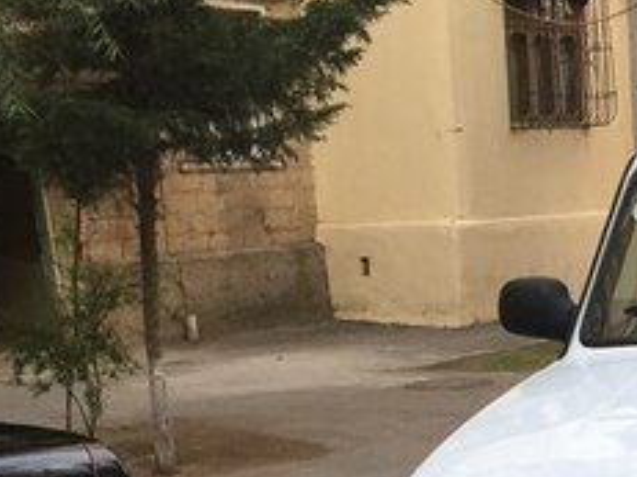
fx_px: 1527
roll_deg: +1.1
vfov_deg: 16.9
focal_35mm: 83
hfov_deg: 22.9
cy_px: 586
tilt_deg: -15.4
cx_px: 582
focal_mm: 4.15
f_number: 2.2
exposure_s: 1/33
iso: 64
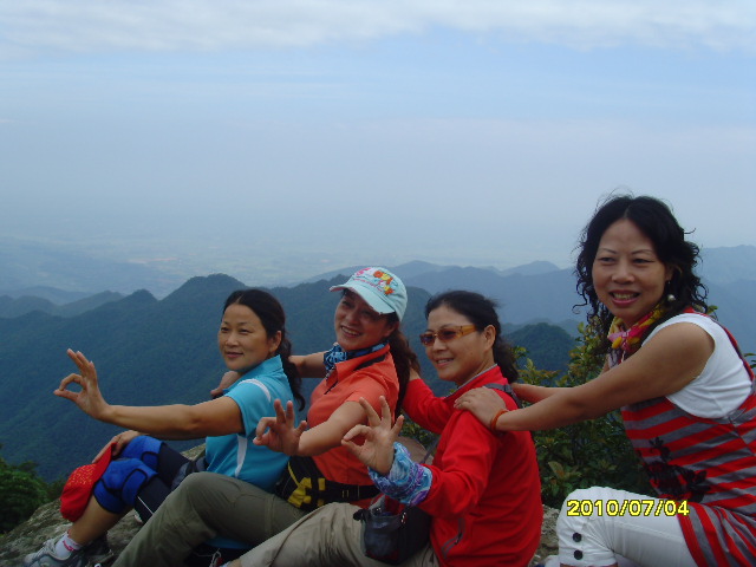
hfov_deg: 47.9
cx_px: 378
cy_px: 284
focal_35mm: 39
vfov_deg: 36.8
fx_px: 852
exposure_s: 1/180
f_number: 6.3
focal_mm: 6.6
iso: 80
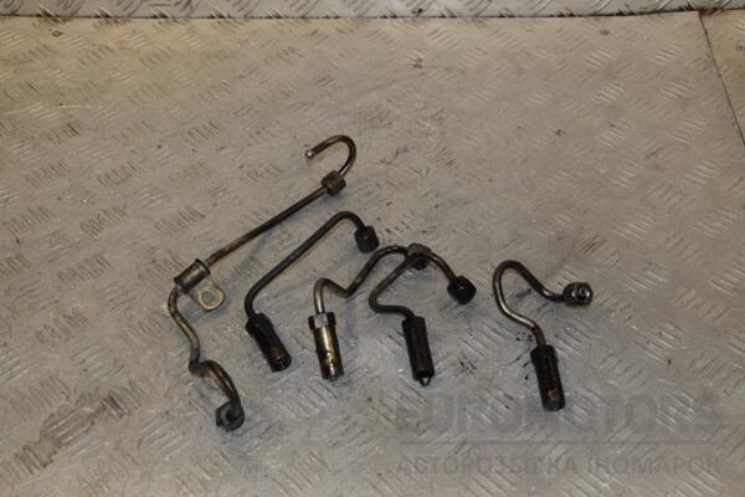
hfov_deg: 41.1
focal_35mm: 48
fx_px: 993
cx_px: 372
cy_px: 248
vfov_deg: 28.1
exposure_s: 1/200
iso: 800
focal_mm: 32
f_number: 8
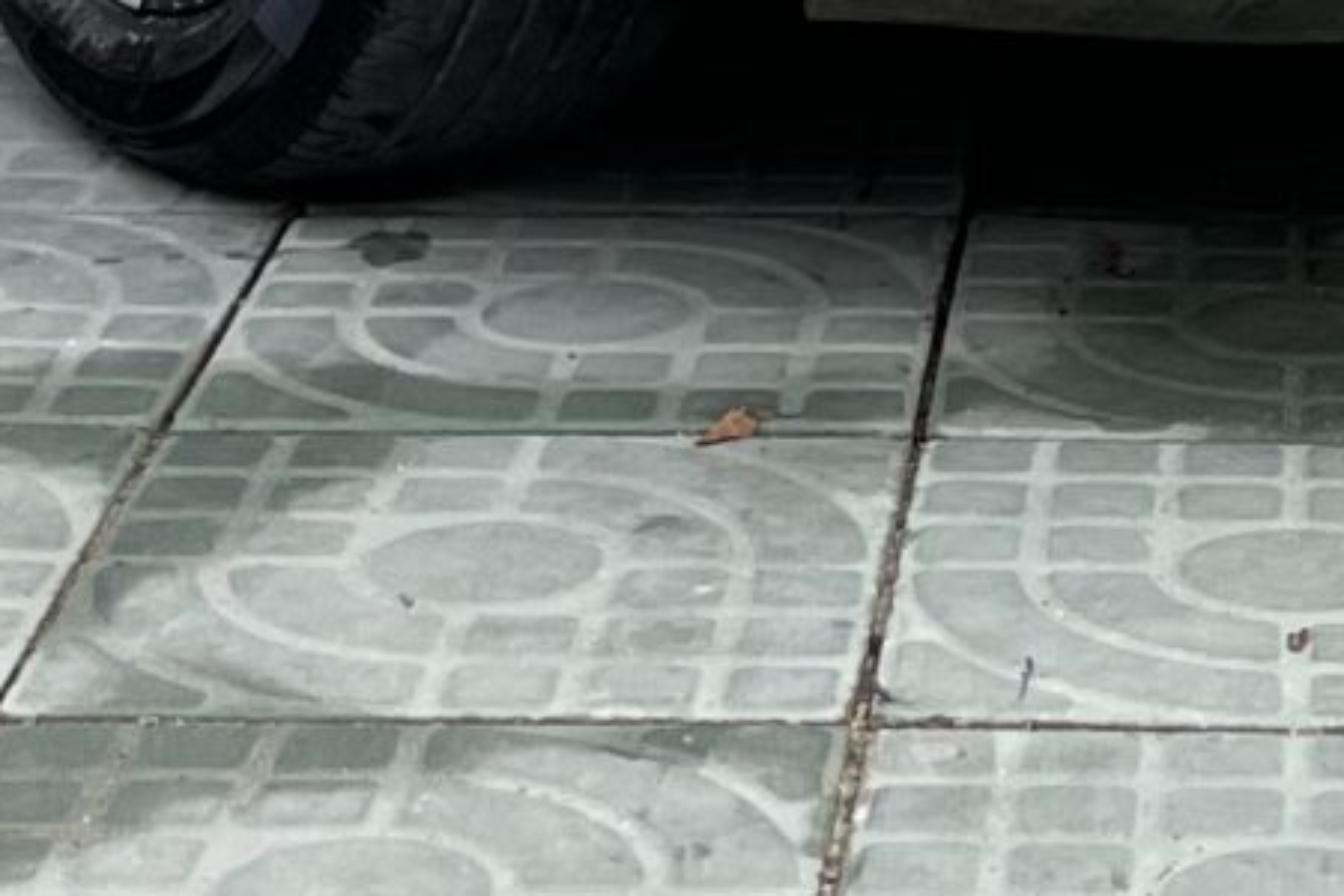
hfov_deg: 13.2
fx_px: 5749
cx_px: 1183
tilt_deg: +2.3
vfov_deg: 7.9
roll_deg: -1.9
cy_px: -1577
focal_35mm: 154
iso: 32
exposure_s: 1/525
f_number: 1.6
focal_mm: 4.2
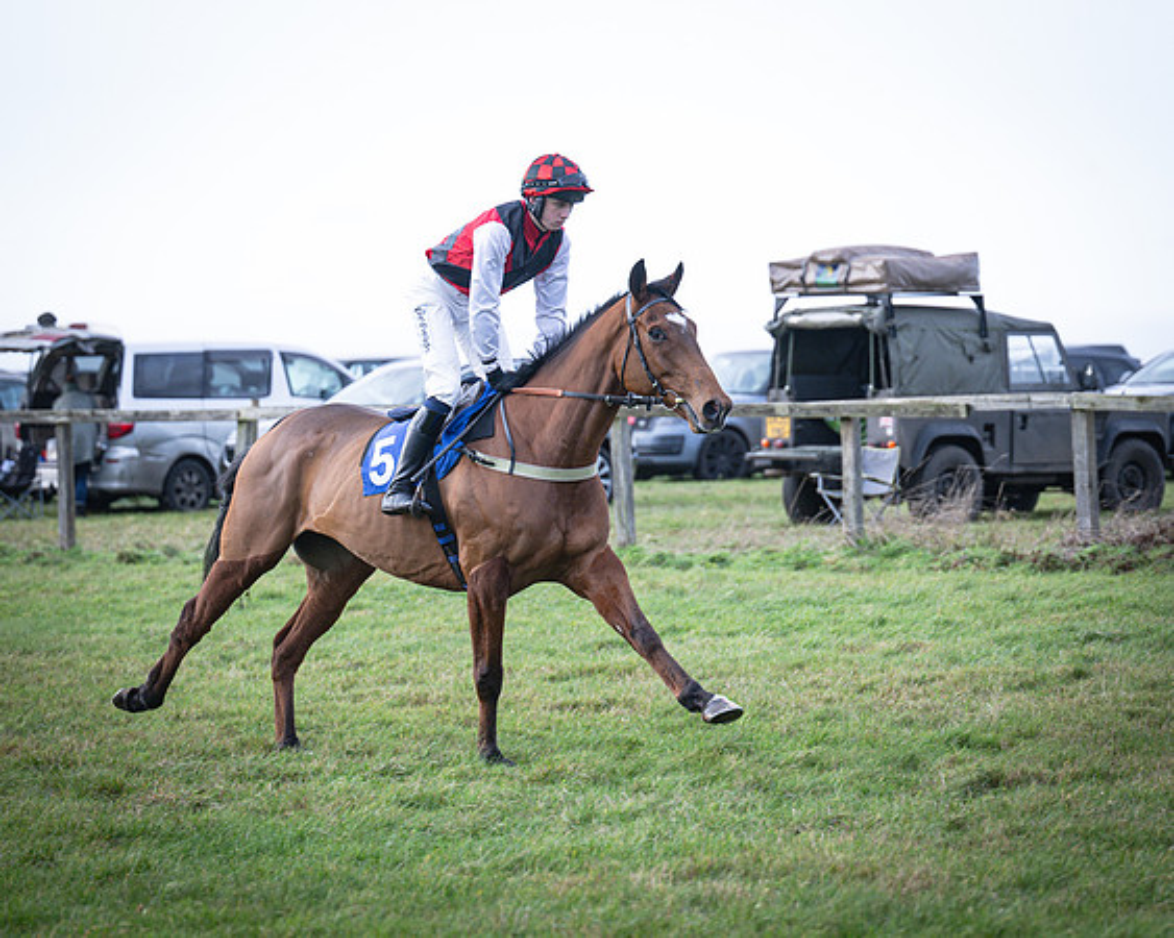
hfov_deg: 11.8
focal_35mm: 163
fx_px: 5674
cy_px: 469
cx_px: 539
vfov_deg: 9.5
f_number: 2.8
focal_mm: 97
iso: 400
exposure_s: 1/1000
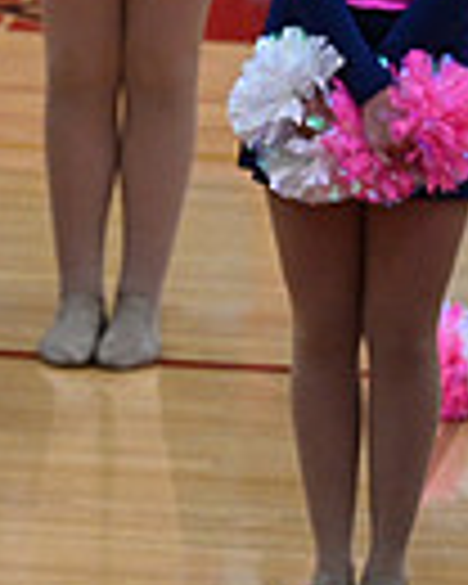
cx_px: -765
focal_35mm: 775
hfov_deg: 2.0
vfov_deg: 2.5
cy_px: 263
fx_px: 13418
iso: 4000
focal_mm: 185
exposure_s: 1/400
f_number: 4
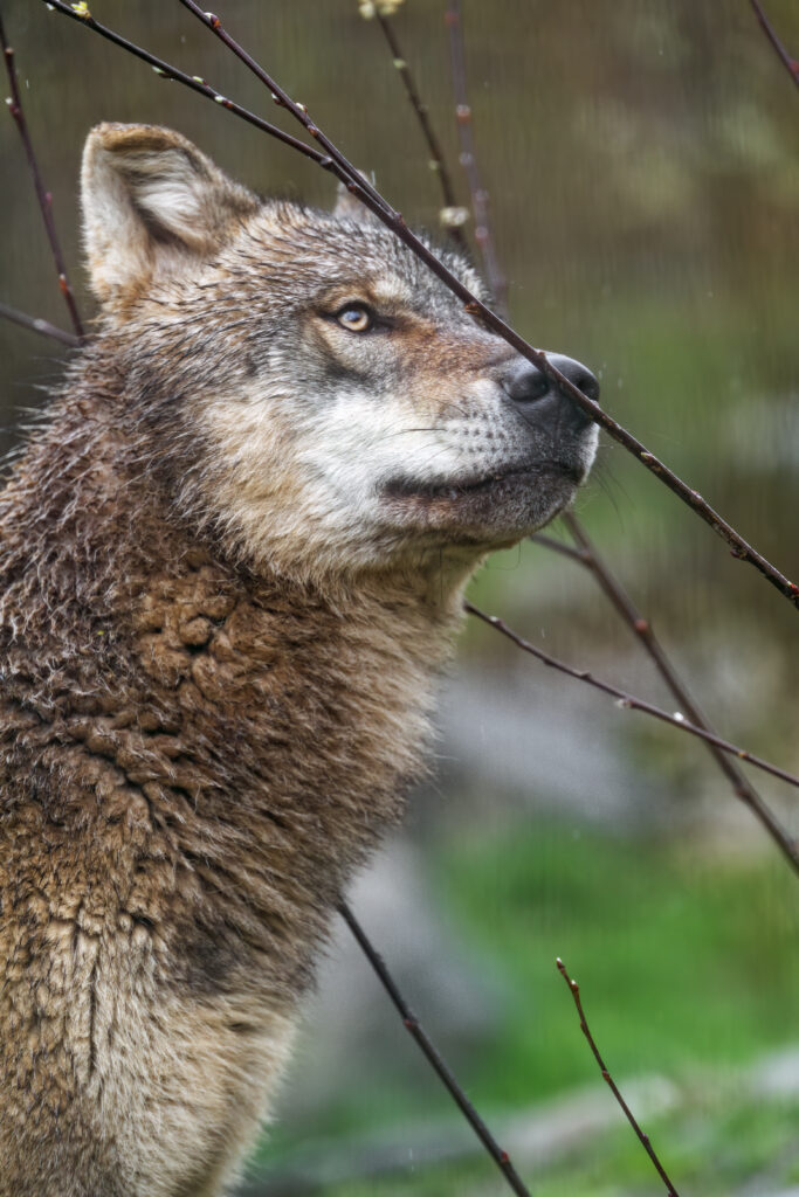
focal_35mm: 270
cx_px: 400
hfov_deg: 5.1
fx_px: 8985
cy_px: 598
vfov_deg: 7.6
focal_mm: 270
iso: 1600
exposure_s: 1/800
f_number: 5.6
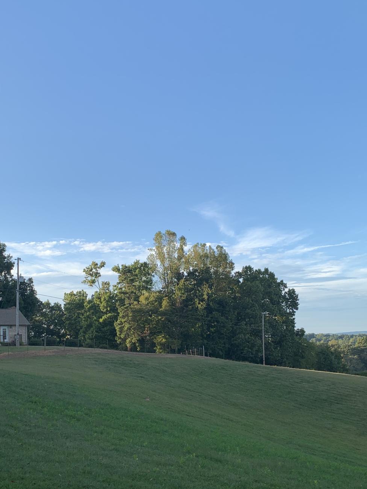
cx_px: 137
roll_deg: +2.7
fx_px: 565
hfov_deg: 35.8
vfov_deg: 46.2
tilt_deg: +4.4
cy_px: 321
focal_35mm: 40
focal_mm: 4.25
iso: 25
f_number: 1.8
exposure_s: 1/749
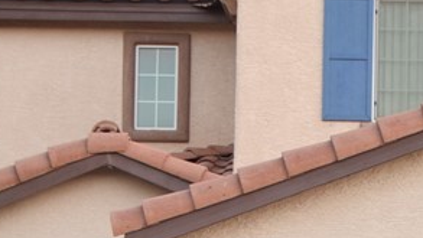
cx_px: 461
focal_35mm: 151
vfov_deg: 7.9
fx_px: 1694
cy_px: 338
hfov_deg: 13.9
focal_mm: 26
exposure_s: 1/100
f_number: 5
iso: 400
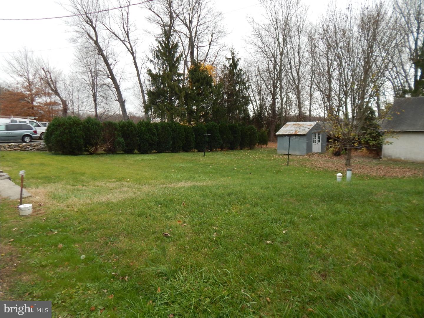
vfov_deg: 58.9
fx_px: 282
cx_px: 212
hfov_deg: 73.9
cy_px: 159
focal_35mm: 23
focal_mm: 4
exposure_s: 1/320
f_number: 3
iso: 125
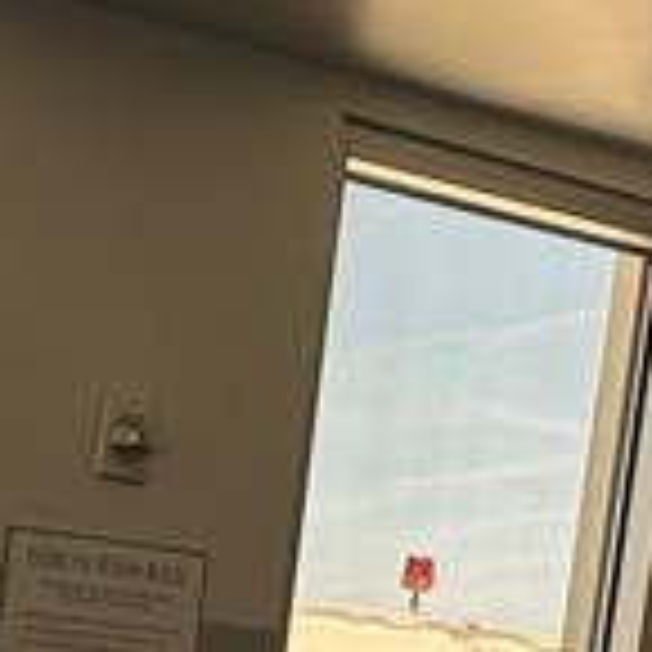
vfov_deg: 10.3
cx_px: -899
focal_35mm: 150
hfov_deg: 10.2
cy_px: 1497
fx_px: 3196
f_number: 1.78
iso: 80
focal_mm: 6.86
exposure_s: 1/910
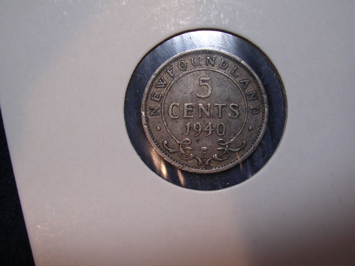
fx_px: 390
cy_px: 133
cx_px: 178
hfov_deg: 49.0
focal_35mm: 38
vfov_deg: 37.7
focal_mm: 5.8
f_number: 2.8
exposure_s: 1/26.6
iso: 100
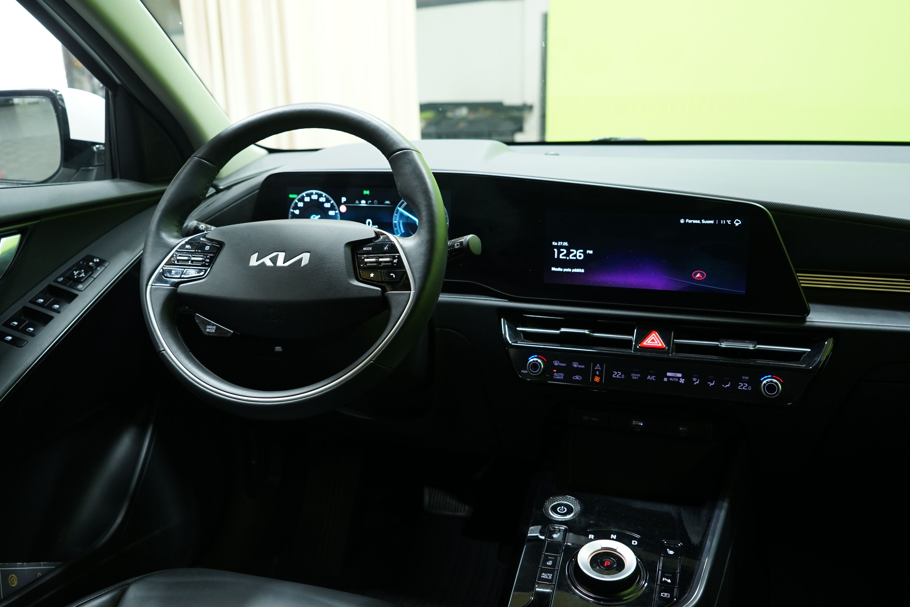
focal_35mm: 31
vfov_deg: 42.3
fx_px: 784
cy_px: 304
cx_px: 455
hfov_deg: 60.3
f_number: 4.5
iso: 800
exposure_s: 1/20
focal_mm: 31
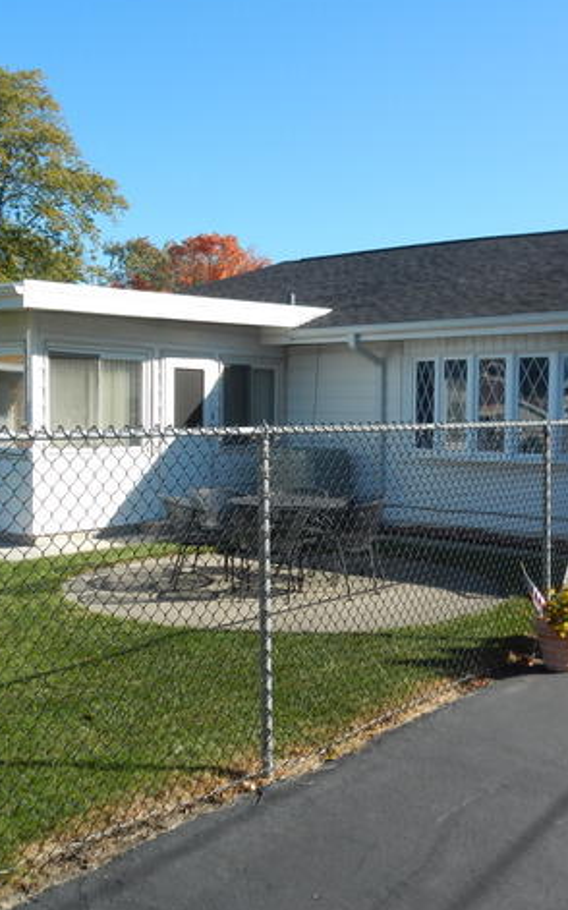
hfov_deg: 35.3
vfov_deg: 54.0
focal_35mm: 36
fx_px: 892
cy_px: 450
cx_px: 311
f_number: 3.2
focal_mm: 4.5
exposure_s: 1/1000
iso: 125
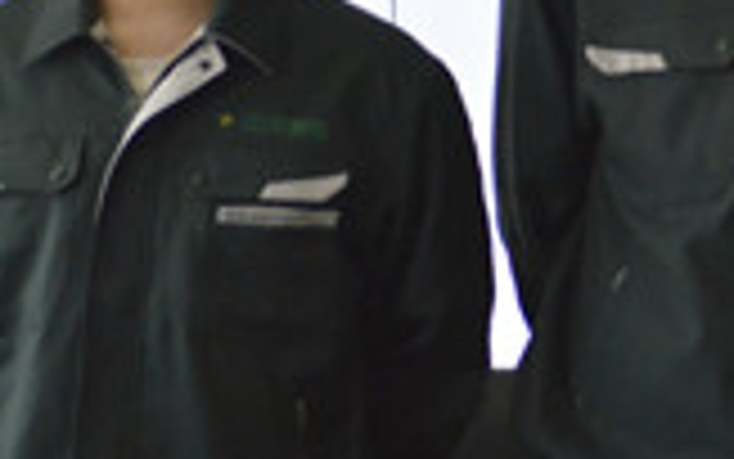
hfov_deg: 7.9
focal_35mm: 263
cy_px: -232
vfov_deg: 5.0
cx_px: 932
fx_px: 5263
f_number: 2.8
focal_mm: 60
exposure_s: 1/2000
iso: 4500
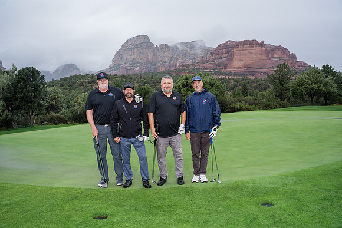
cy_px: 114
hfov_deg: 73.7
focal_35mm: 24
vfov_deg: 53.2
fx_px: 228
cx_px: 171
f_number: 5.6
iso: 400
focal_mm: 24
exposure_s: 1/400
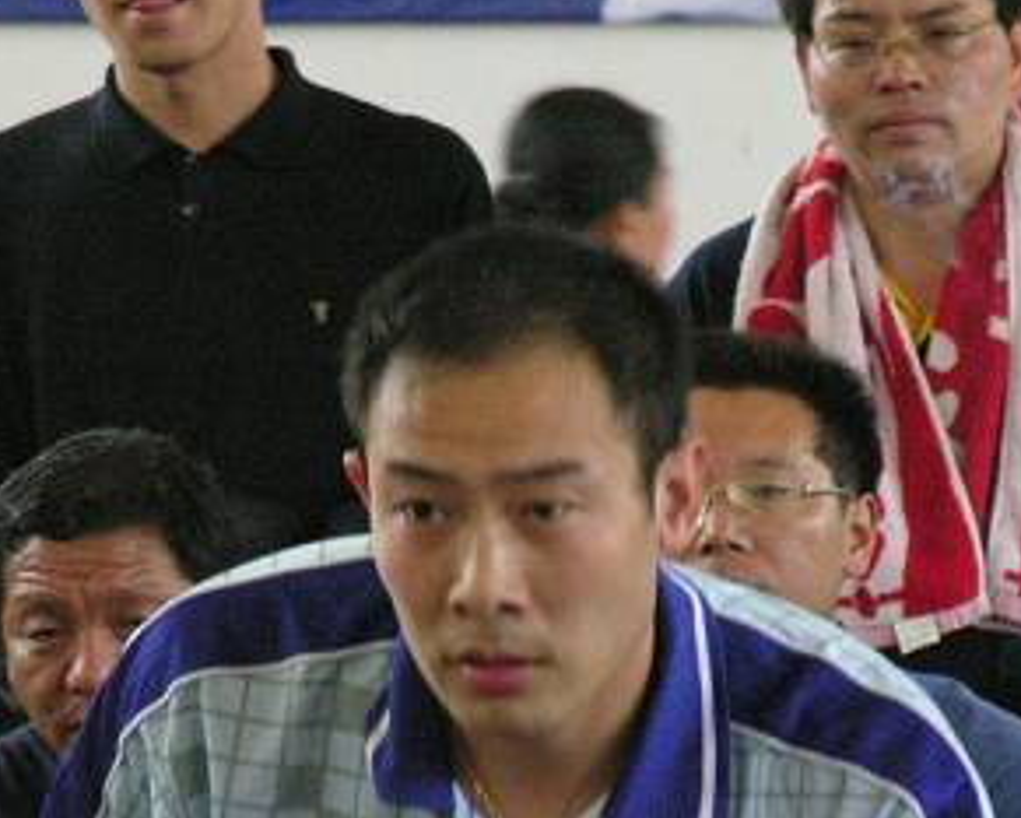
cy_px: 713
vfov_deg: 2.8
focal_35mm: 561
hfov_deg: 3.4
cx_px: 632
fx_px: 16958
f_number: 5.3
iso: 400
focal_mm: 71
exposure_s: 1/30
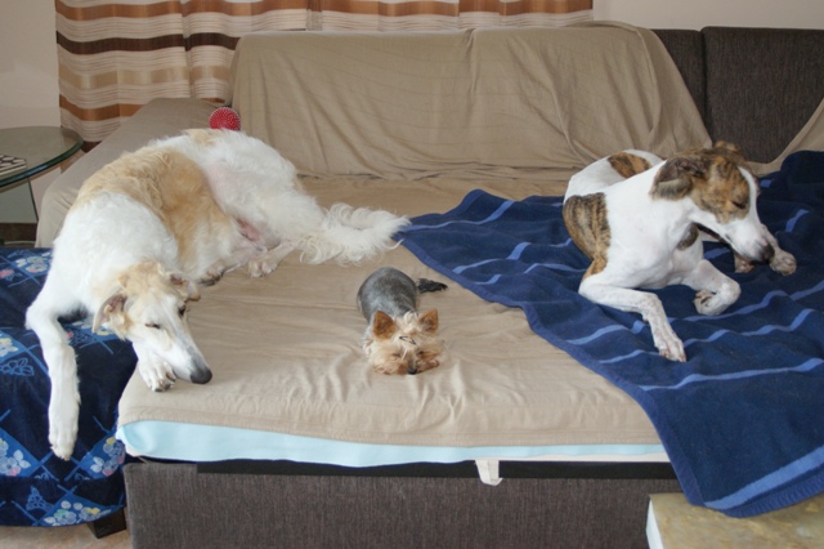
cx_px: 412
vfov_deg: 29.8
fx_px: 1029
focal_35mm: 45
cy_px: 274
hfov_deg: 43.6
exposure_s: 1/60
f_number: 4.5
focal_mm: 30
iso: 400
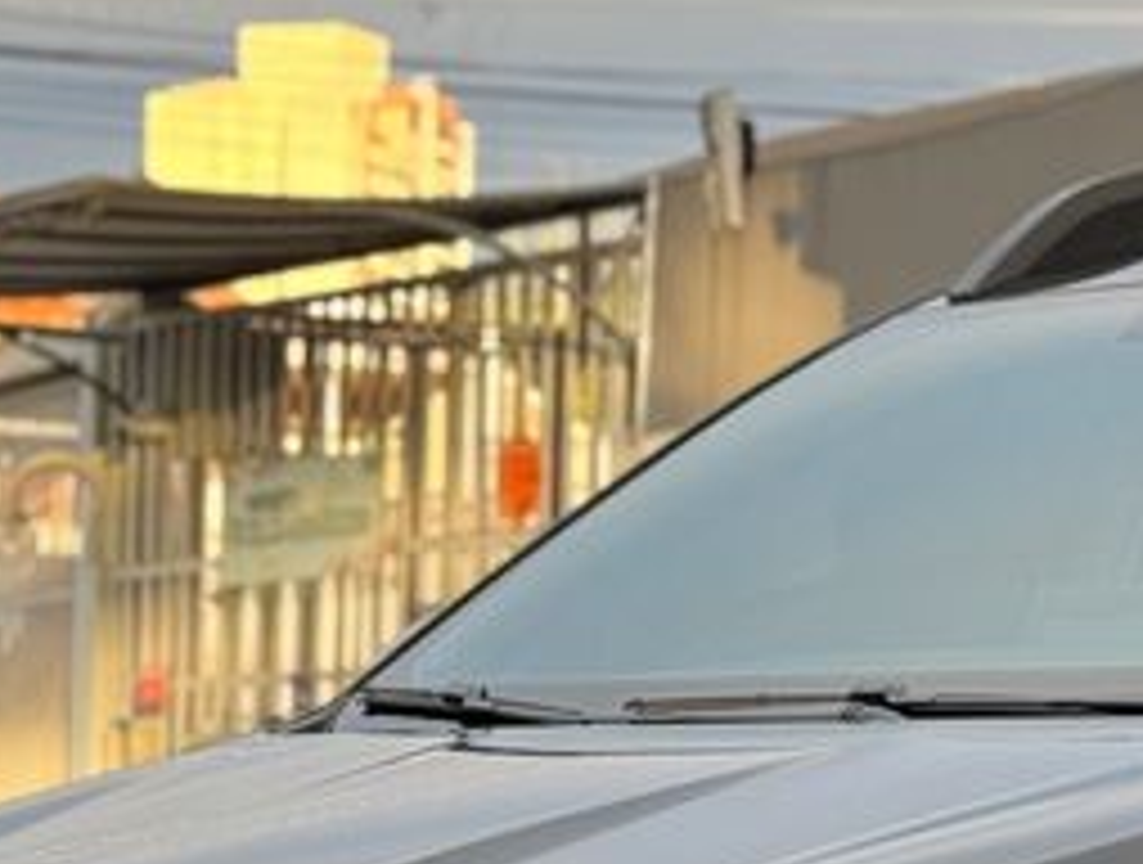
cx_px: 1312
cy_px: 950
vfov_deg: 8.2
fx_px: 5960
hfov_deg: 10.8
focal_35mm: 180
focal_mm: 6.76
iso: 64
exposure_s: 1/172
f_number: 1.78
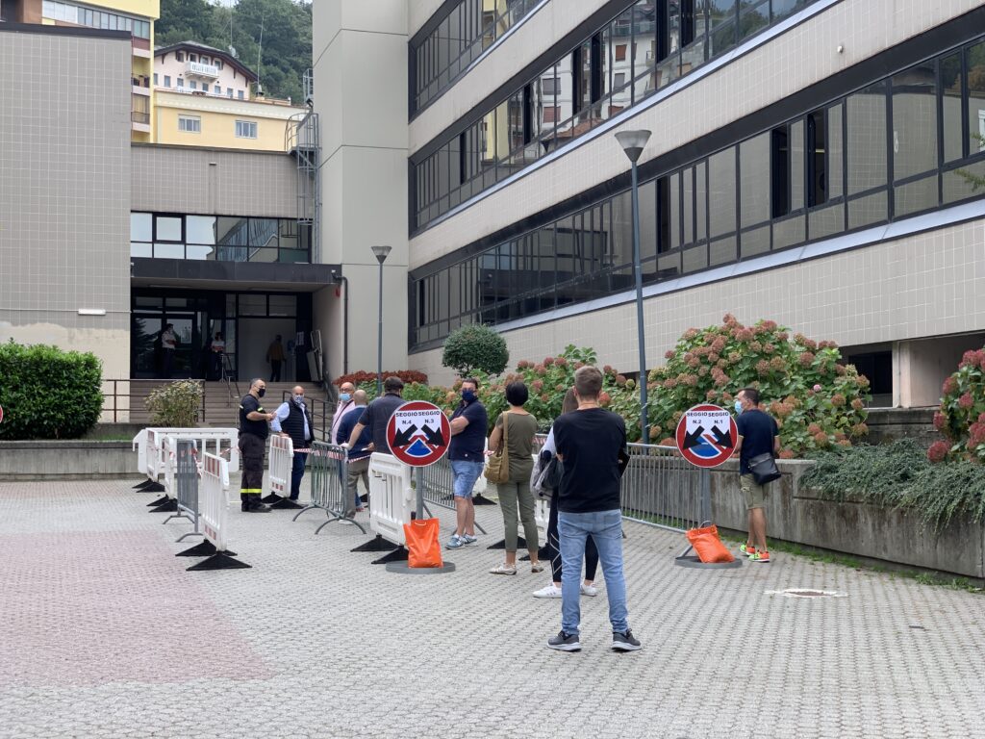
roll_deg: -0.1
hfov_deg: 36.8
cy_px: 370
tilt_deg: +1.5
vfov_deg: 28.0
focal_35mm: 52
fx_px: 1480
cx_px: 492
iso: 16
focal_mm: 6
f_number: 2.4
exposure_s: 1/93
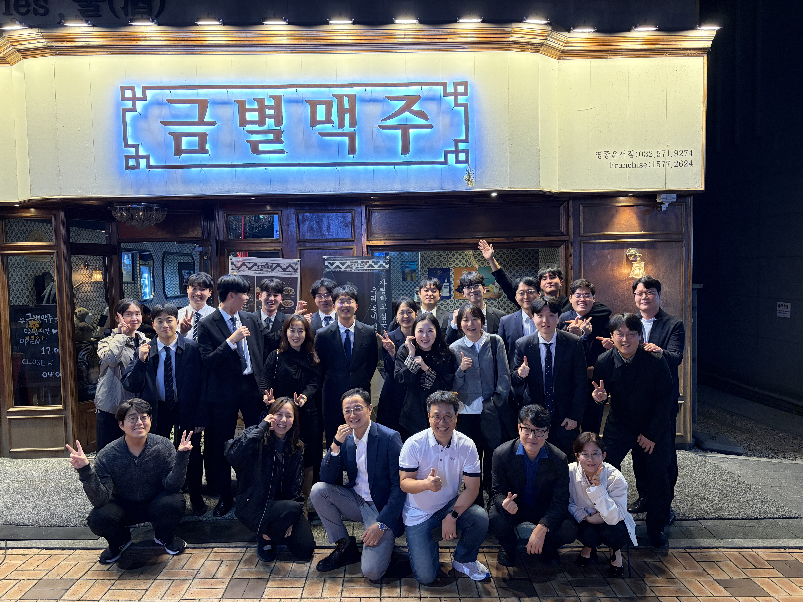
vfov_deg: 53.1
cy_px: 301
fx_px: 603
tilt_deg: -2.9
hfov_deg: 67.3
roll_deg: +1.6
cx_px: 402
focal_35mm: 26
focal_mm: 5.96
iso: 320
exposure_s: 1/60
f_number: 1.6
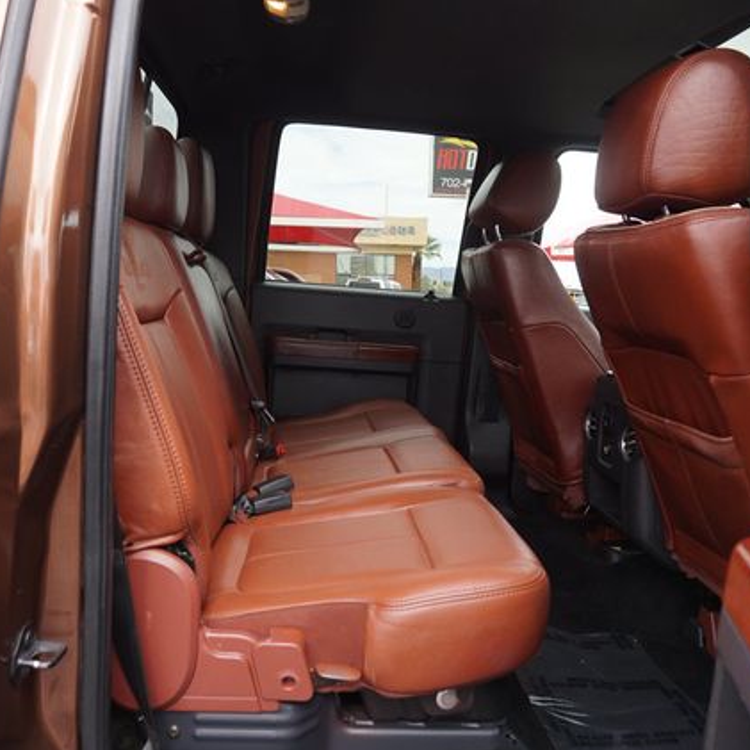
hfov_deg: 52.5
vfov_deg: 52.5
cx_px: 376
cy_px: 379
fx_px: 760
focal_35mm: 31
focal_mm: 16
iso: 100
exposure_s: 1/60
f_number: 4.5
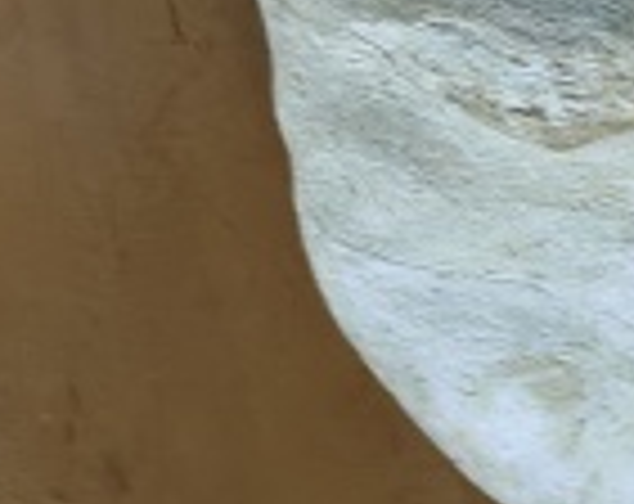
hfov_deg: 10.2
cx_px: 1754
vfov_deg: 10.2
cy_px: 396
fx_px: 2807
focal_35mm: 150
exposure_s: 1/33.3
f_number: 1.9
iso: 400
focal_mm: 5.52
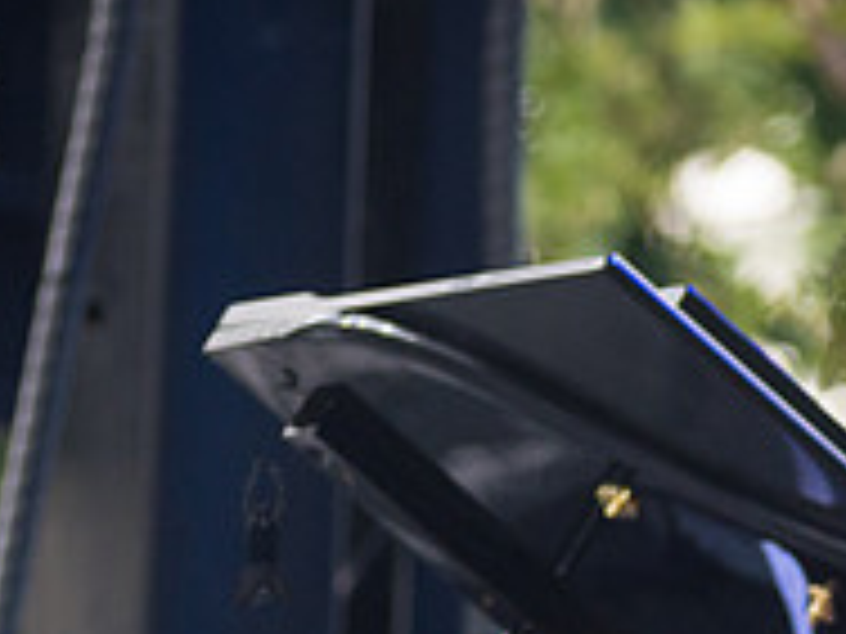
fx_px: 11560
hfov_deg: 4.2
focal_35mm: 473
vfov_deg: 3.1
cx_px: 979
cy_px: 667
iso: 1600
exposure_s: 1/200
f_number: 4
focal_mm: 135
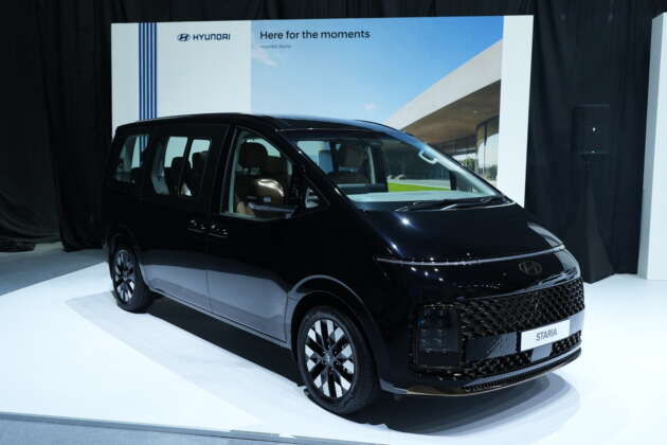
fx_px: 648
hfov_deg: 54.4
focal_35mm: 35
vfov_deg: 37.9
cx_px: 334
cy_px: 222
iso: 1600
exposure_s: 1/100
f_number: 4
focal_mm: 35
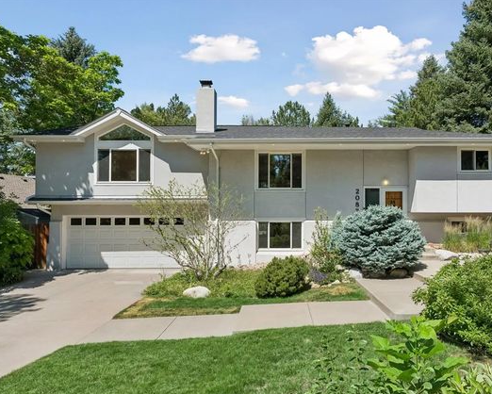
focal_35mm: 23
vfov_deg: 60.9
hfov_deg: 72.2
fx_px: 335
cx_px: 282
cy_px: 196
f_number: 9
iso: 400
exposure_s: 1/800
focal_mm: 20
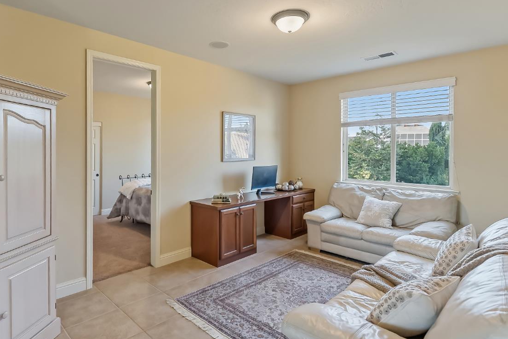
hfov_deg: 86.4
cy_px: 155
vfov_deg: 64.5
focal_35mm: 19
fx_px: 268
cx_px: 220
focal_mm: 14
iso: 1250
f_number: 2.8
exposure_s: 1/160
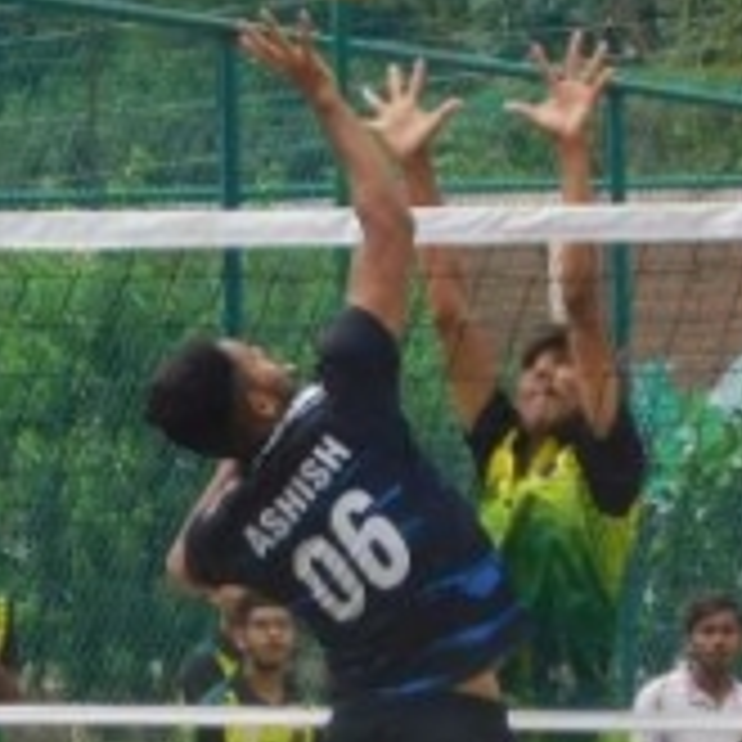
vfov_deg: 5.2
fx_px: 8245
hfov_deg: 5.2
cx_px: 459
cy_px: 337
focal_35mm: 340
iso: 125
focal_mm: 17.6
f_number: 4.6
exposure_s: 1/640
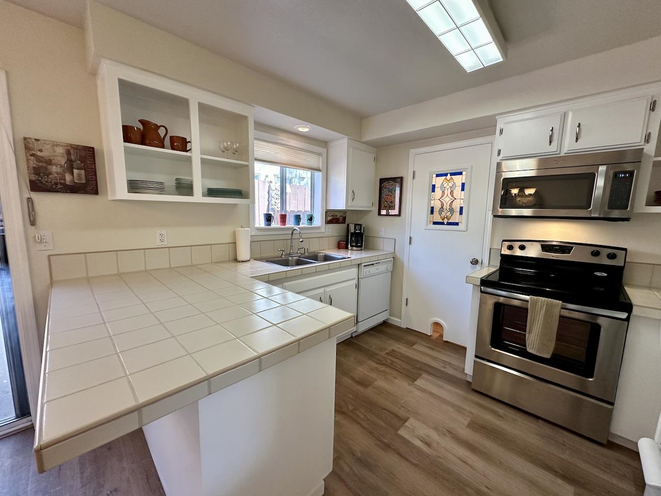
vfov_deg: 85.7
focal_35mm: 14
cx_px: 330
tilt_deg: -6.6
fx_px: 267
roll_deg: -1.4
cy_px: 248
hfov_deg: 102.1
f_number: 2.2
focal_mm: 2.22
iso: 250
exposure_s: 1/120
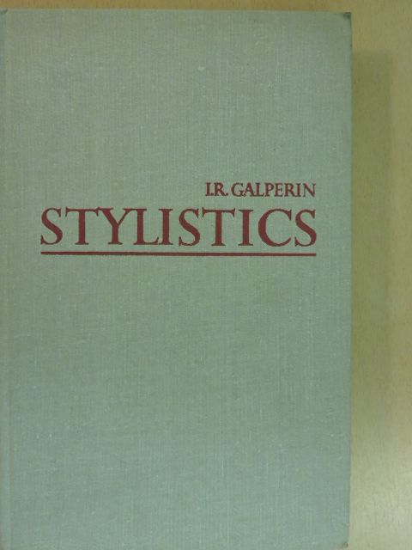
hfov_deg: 29.1
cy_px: 275
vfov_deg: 38.2
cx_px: 206
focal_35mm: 50
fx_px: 793
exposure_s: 1/60
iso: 1100
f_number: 4
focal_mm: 9
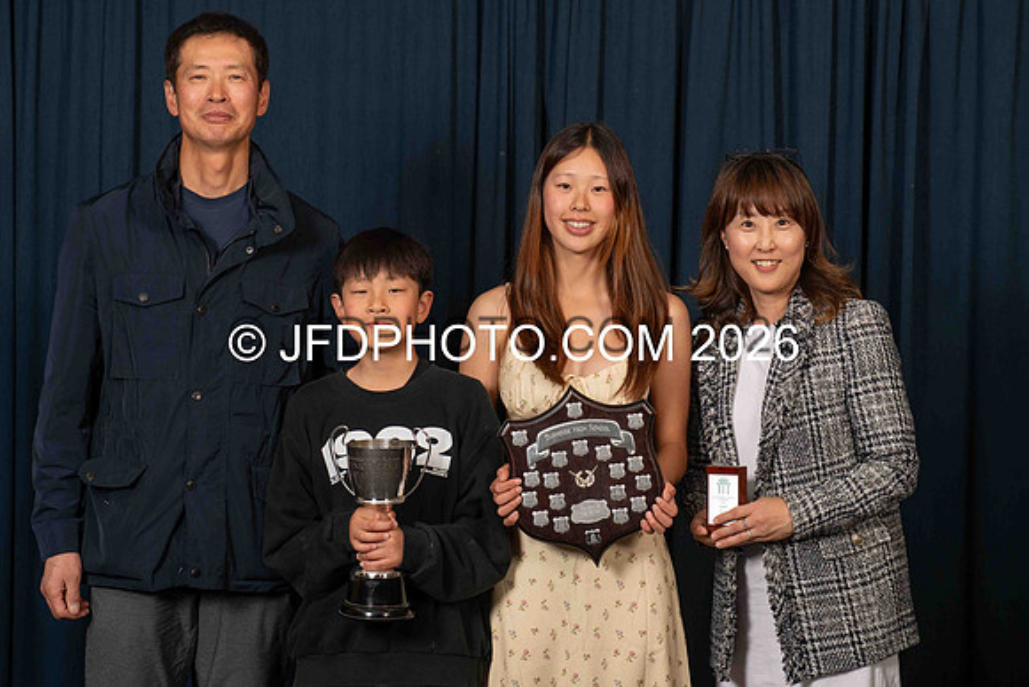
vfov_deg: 16.3
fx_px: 2404
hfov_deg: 24.2
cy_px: 304
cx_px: 482
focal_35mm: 84
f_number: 5.6
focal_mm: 70
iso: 125
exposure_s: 1/250
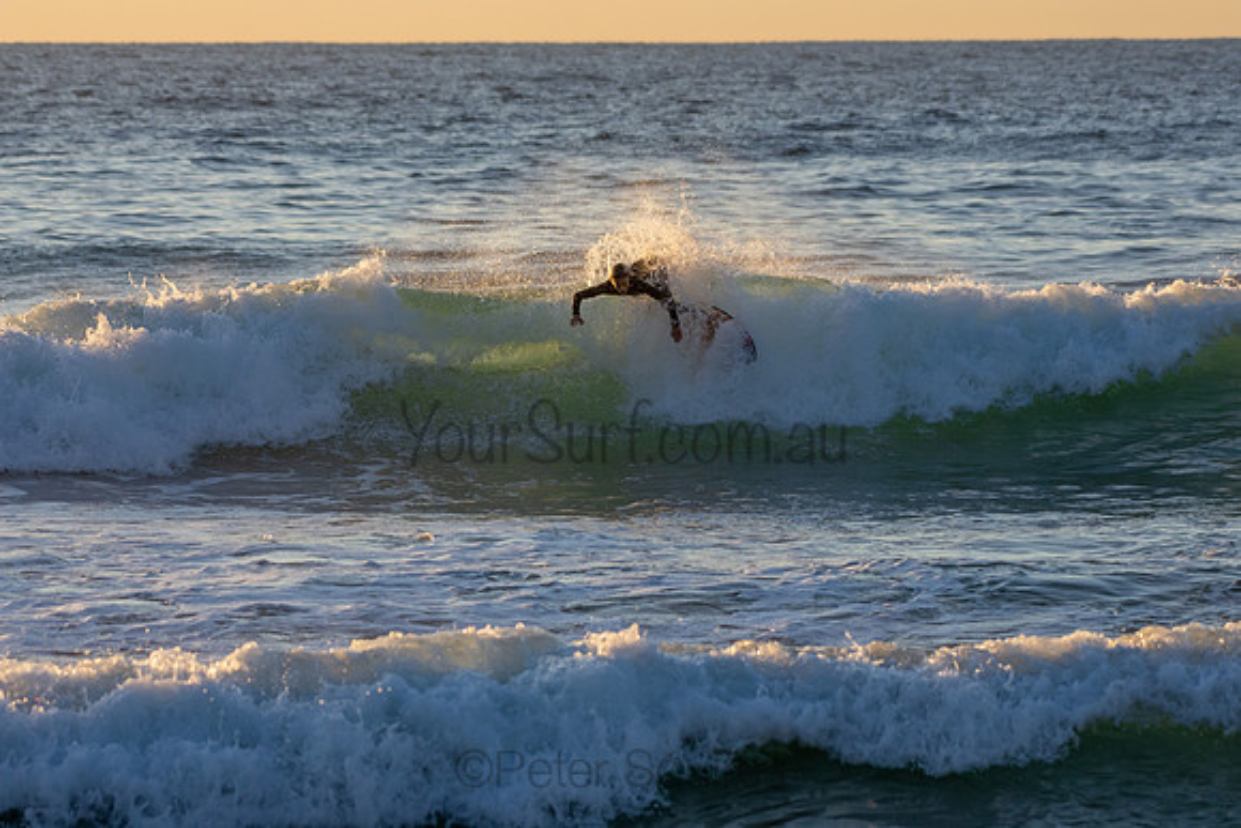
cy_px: 414
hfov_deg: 6.9
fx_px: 10344
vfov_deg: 4.6
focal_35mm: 300
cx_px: 620
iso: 500
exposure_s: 1/1250
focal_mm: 200
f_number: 5.6
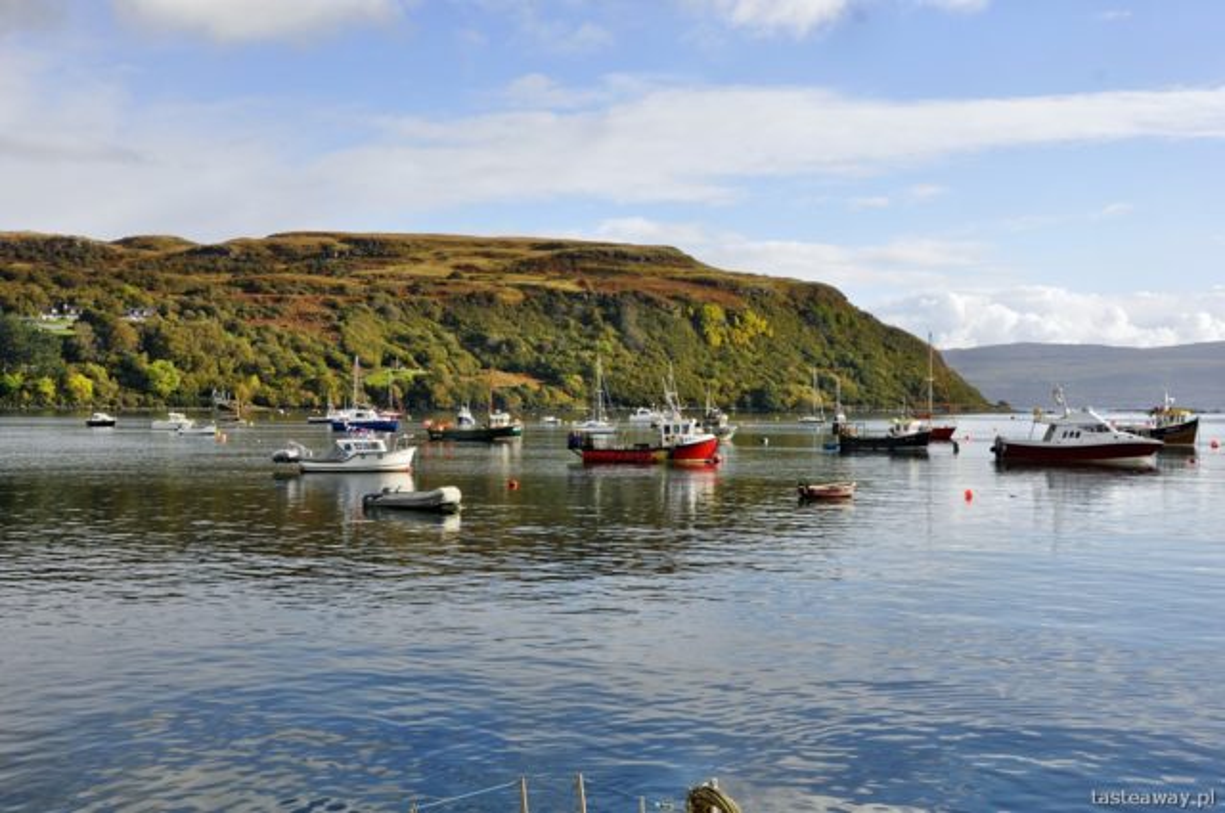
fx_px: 1427
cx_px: 612
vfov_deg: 31.8
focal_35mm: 42
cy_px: 406
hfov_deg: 46.5
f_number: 11
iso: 200
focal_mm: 28
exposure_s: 1/200
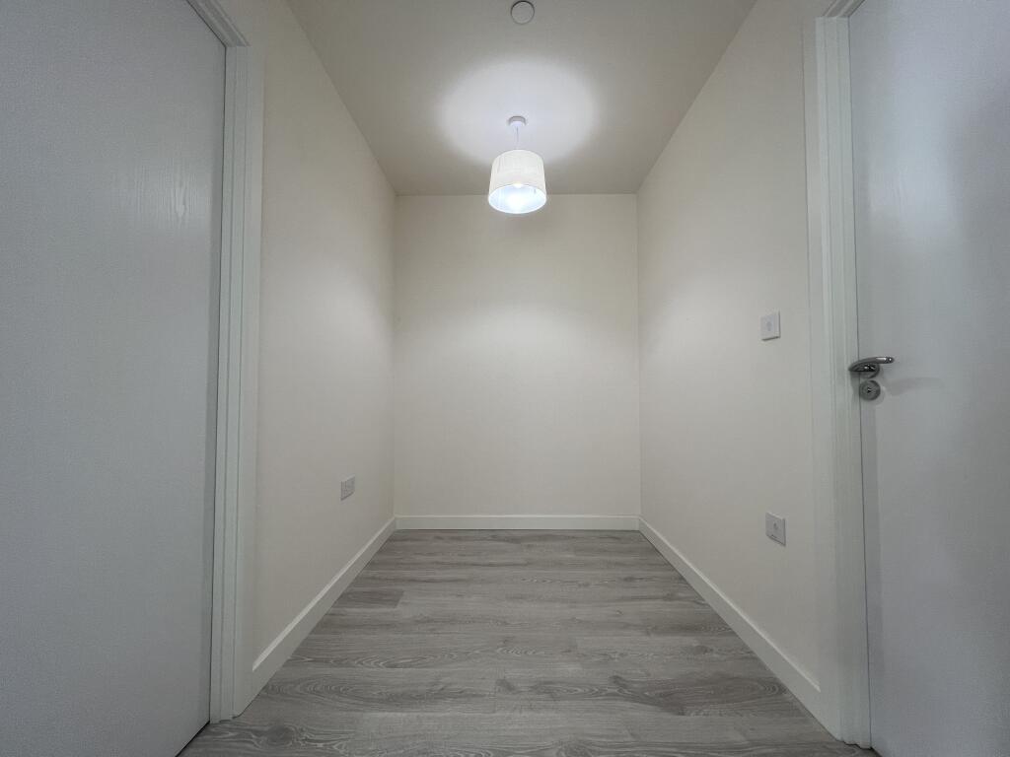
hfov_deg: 106.2
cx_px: 505
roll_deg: +0.4
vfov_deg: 89.9
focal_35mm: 13
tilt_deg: +2.8
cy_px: 378
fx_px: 379
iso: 64
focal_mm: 1.57
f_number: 1.8
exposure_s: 1/100
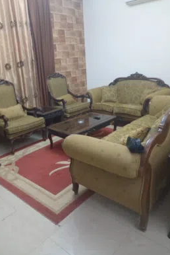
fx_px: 198
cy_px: 126
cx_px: 81
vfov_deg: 65.4
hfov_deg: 46.5
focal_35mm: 28
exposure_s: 1/20
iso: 1203
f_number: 1.8
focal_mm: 4.25
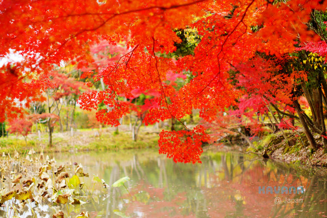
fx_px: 681
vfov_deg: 18.2
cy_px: 109
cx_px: 164
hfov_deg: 27.0
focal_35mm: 75
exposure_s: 1/640
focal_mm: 50
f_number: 1.4
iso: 100
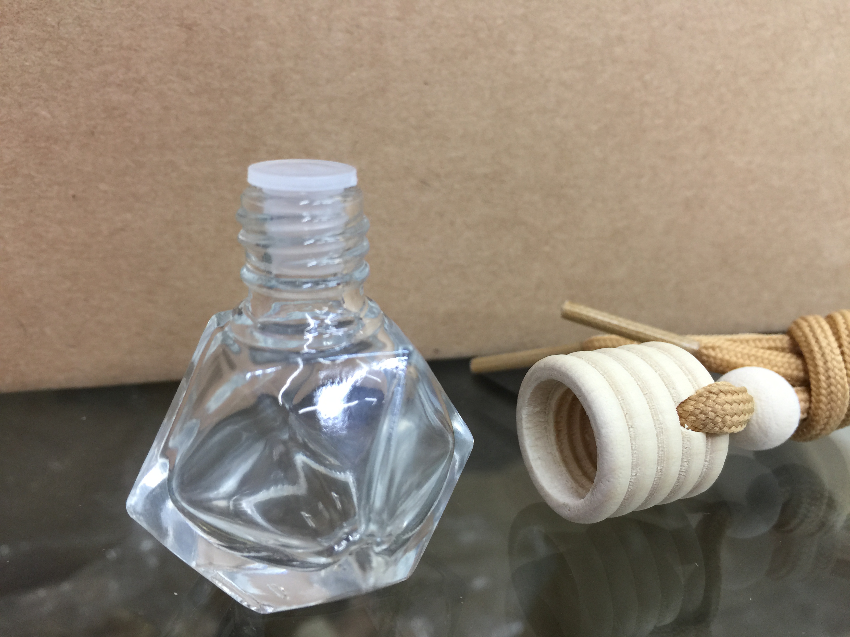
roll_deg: -1.2
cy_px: 318
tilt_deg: -20.2
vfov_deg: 48.2
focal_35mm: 29
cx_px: 425
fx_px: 712
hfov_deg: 61.7
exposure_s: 1/15
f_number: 2.2
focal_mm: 4.15
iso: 40
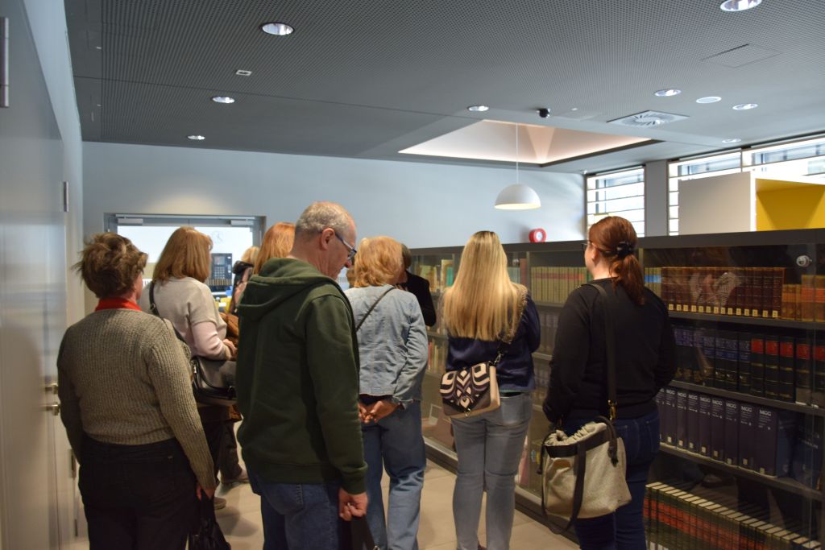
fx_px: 619
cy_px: 275
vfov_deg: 47.9
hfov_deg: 67.4
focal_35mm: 27
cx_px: 412
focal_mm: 18
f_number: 3.5
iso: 800
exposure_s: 1/60
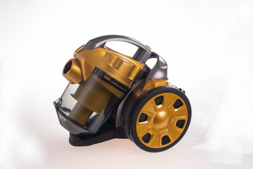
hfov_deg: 39.6
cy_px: 84
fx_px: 351
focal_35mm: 50
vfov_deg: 27.0
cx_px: 126
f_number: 16
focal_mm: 50
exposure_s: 1/125
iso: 100
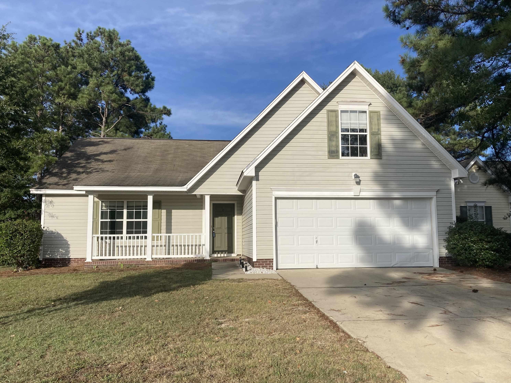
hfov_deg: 61.6
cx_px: 264
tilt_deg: +6.9
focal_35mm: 29
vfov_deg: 48.2
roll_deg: +0.9
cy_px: 197
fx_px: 428
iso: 25
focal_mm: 3.99
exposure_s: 1/2703
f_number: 1.8
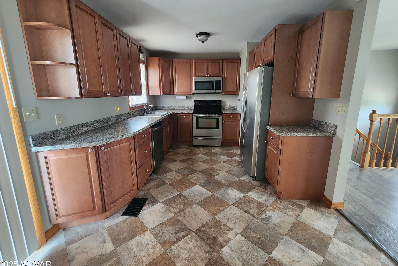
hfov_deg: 104.2
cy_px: 124
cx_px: 198
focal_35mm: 14
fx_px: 155
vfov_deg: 81.1
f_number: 2.2
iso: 400
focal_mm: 2.2
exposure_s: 1/30
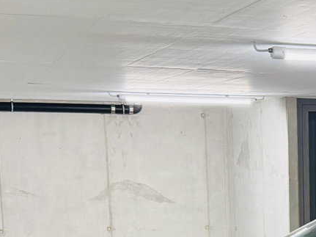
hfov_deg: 30.2
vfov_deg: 24.0
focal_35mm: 57
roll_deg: -0.1
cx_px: 350
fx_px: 520
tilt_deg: -10.7
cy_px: 260
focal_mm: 6.76
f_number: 1.78
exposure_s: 1/100
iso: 320
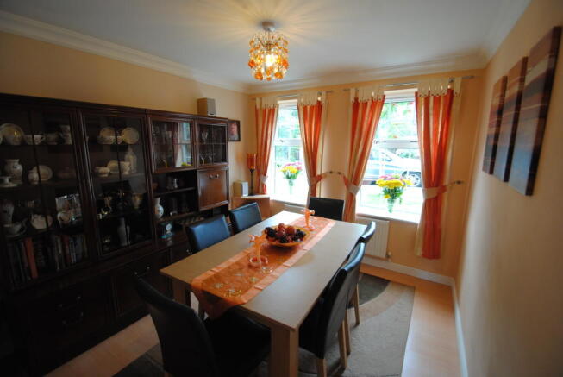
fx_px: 235
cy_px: 188
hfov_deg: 100.3
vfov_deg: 77.5
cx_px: 282
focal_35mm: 15
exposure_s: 1/20
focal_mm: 10
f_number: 3.5
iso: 400
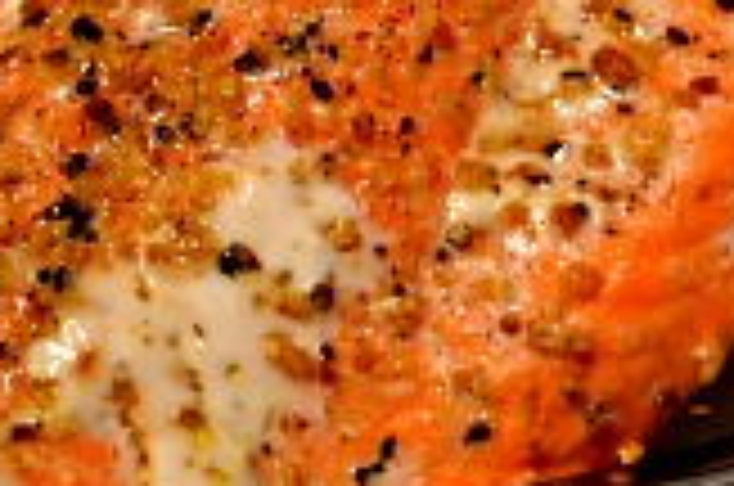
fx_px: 2930
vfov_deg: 9.5
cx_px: 239
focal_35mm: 144
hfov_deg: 14.3
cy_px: 180
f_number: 4.2
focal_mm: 26
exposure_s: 1/15
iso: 800
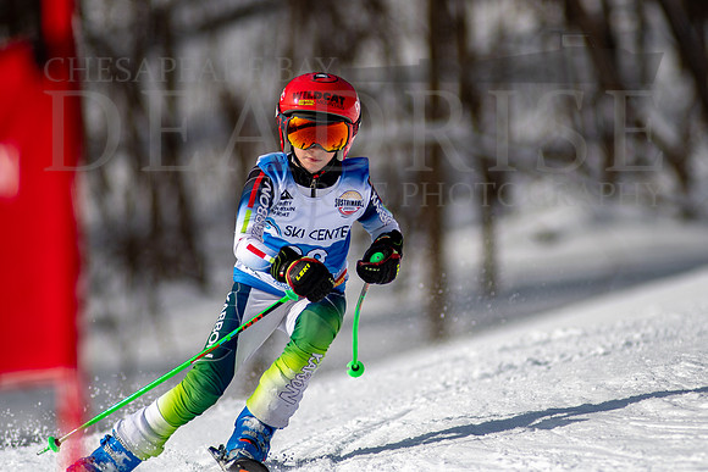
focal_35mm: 509
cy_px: 205
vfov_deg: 2.7
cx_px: 401
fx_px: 10018
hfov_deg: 4.0
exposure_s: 1/6400
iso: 100
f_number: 2.8
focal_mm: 300
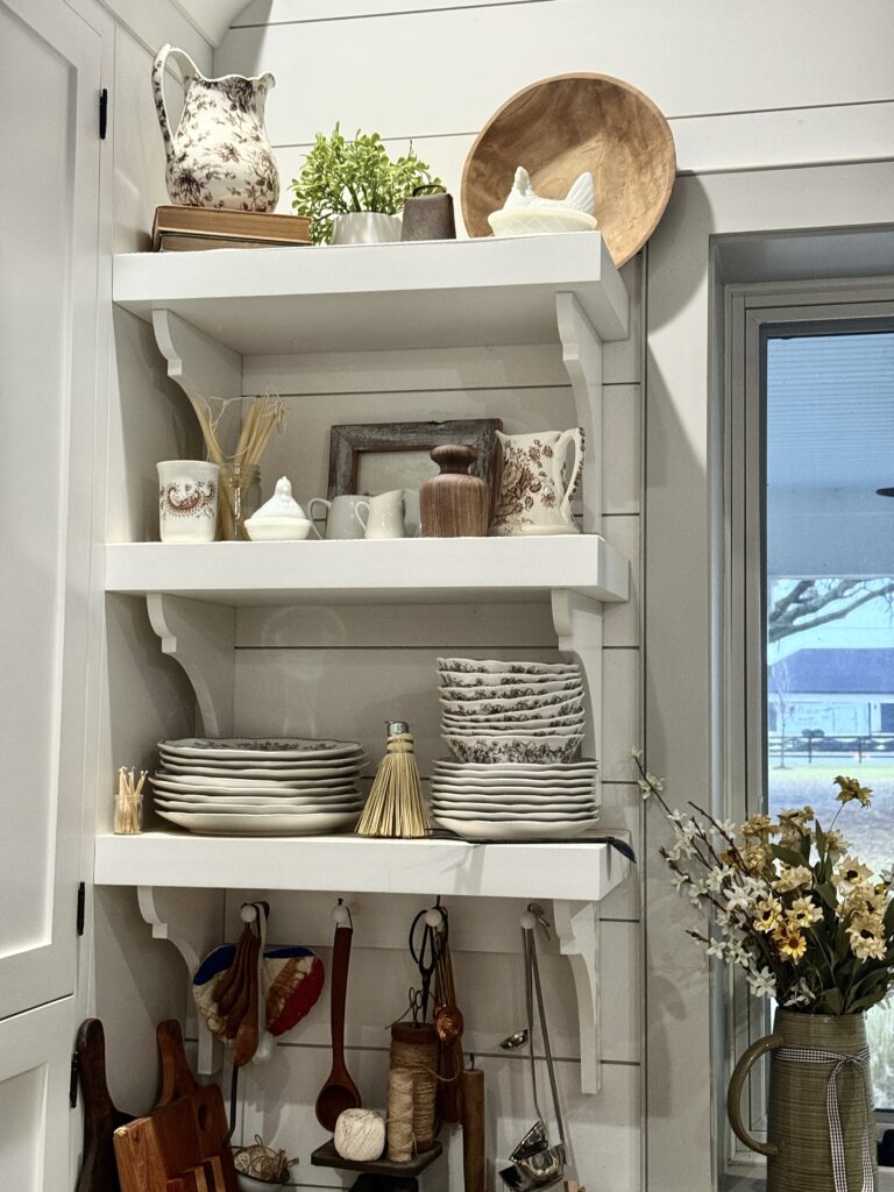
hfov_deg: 30.3
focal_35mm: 48
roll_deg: -0.7
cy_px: 596
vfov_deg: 39.7
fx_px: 1653
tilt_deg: +5.5
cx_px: 447
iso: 250
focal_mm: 6.76
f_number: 1.78
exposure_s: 1/40
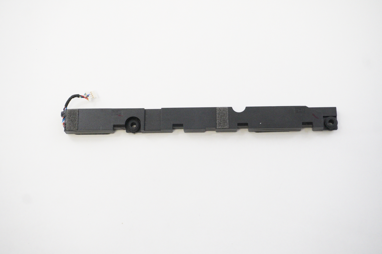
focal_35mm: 58
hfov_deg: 34.2
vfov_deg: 23.1
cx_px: 191
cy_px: 127
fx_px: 620
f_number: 5.6
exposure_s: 1/320
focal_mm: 39
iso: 6400
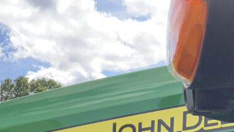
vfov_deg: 12.8
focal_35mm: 88
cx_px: 50
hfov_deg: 23.9
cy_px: 219
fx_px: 546
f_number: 1.8
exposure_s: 1/898
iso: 16
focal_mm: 3
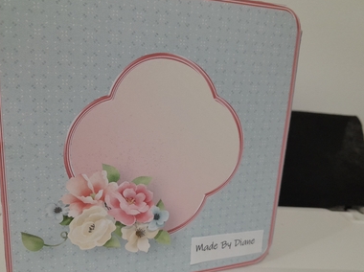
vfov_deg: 44.0
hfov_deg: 56.9
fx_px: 336
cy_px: 155
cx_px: 174
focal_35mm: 32
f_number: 1.8
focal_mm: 4
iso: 250
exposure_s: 1/50
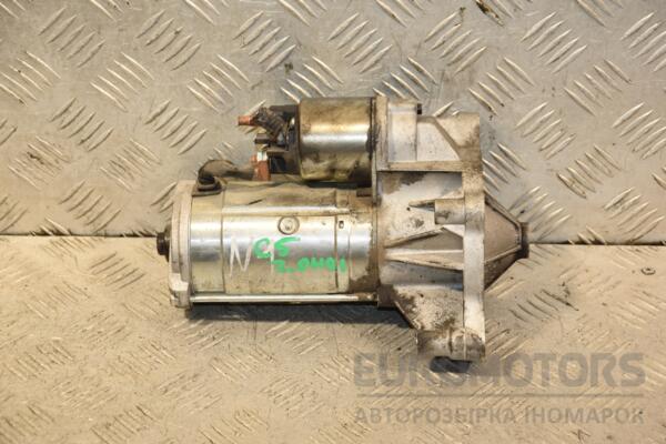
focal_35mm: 93
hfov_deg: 21.9
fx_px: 1720
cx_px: 333
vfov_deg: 14.7
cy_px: 222
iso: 800
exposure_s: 1/200
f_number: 5.3
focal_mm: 62
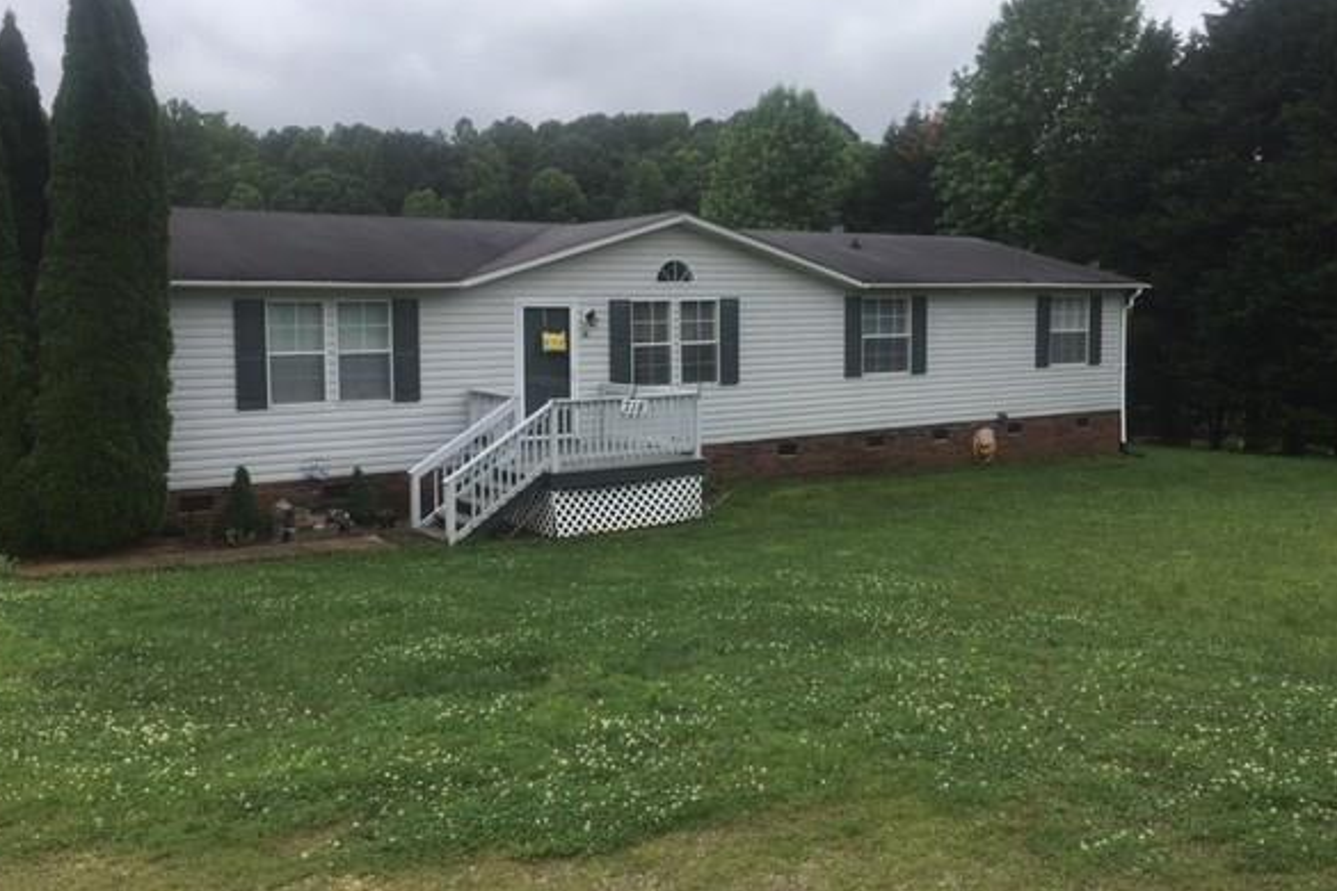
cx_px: 661
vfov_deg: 40.0
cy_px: 418
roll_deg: -0.3
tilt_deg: -4.0
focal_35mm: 33
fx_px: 1225
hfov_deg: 57.2
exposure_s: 1/686
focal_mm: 4.15
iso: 25
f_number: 2.2
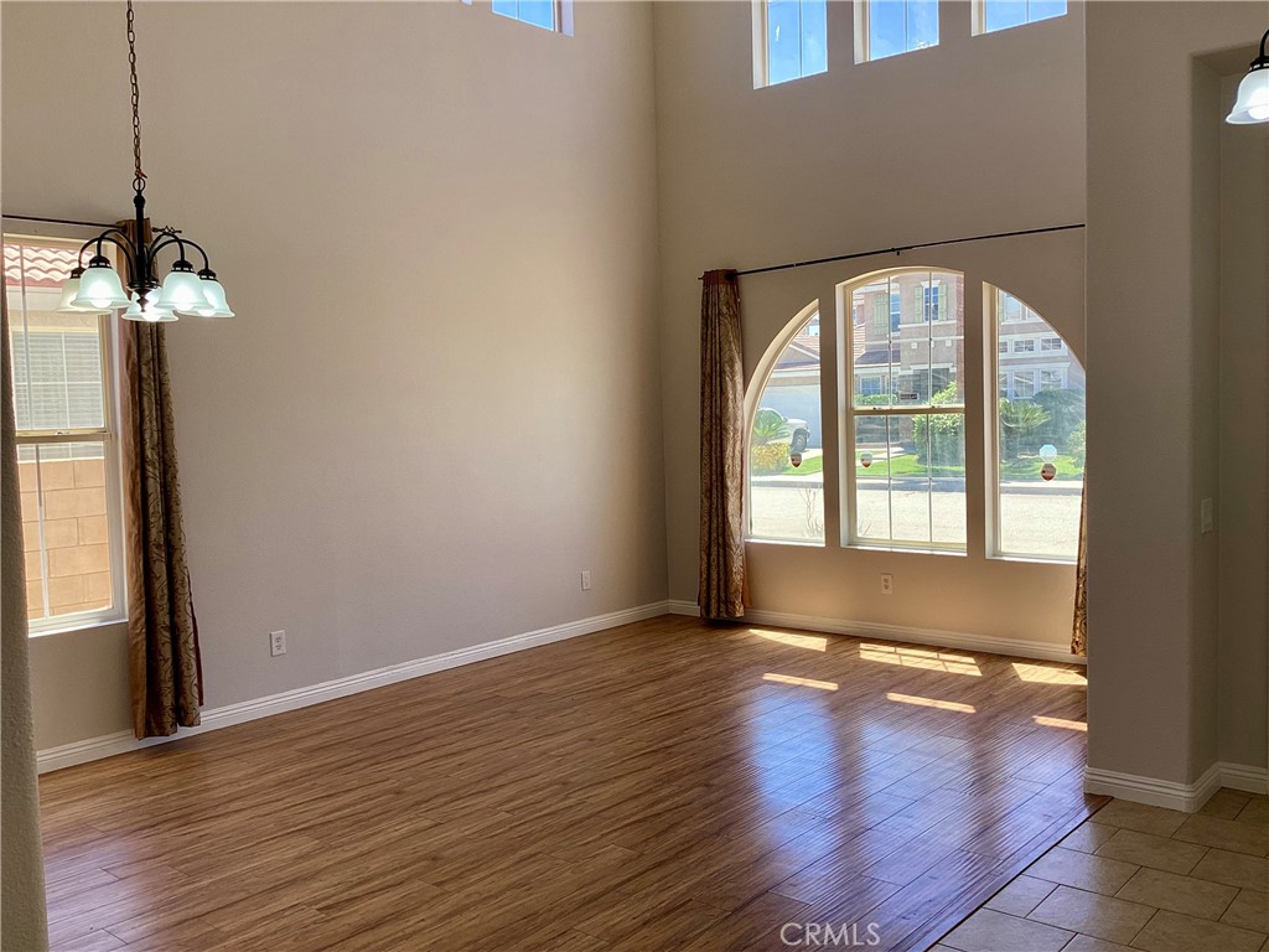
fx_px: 1136
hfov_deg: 58.4
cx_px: 634
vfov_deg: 45.4
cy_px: 476
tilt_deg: -4.6
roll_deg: +0.1
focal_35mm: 31
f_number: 2.4
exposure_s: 1/122
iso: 25
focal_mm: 3.3
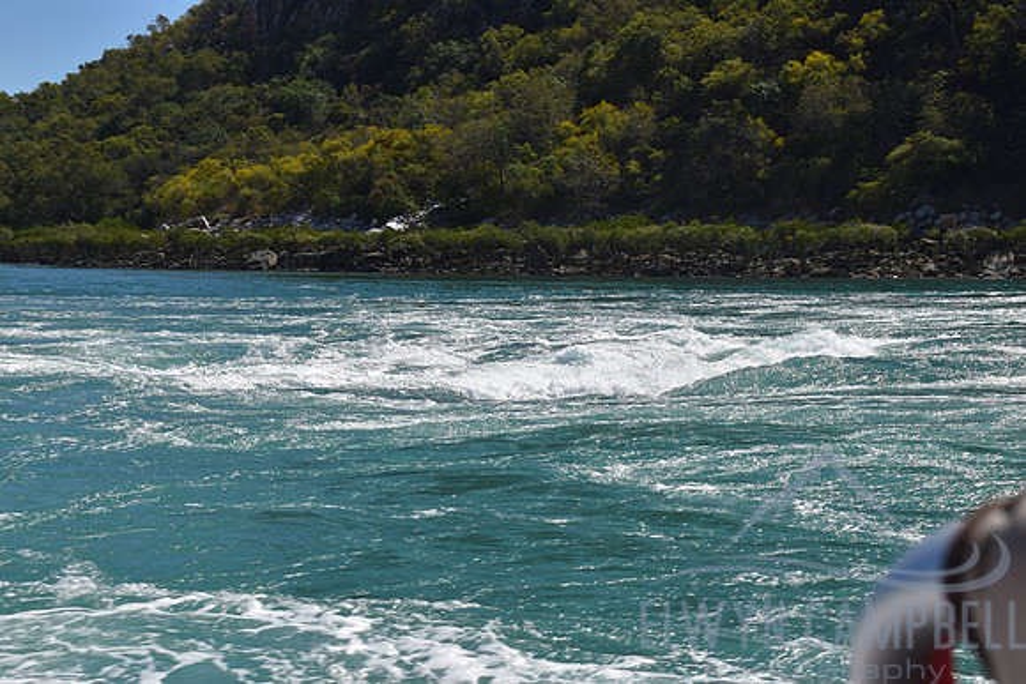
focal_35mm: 63
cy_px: 342
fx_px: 1796
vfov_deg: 21.6
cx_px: 513
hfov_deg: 31.9
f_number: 11
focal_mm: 42
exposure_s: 1/500
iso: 200
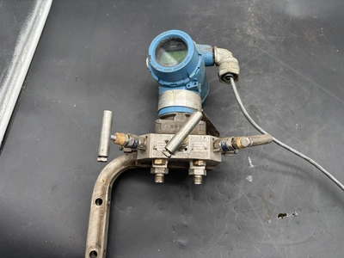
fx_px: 258
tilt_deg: -67.3
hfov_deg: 67.3
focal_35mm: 26
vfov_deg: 53.1
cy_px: 129
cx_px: 172
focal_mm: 5.96
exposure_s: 1/126
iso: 40
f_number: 1.6
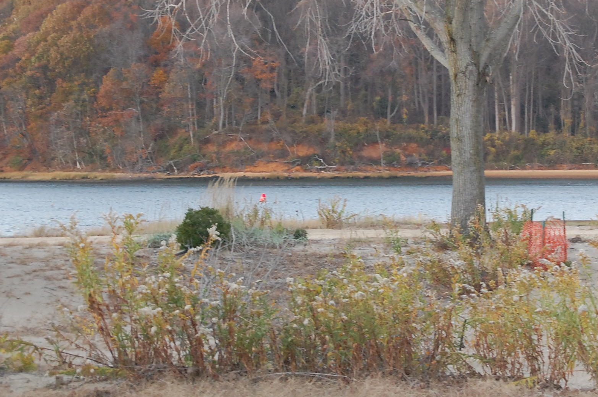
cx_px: 345
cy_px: 161
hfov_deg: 17.3
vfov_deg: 11.5
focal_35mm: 119
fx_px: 1969
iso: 1600
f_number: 5.6
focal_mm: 55
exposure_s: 1/60
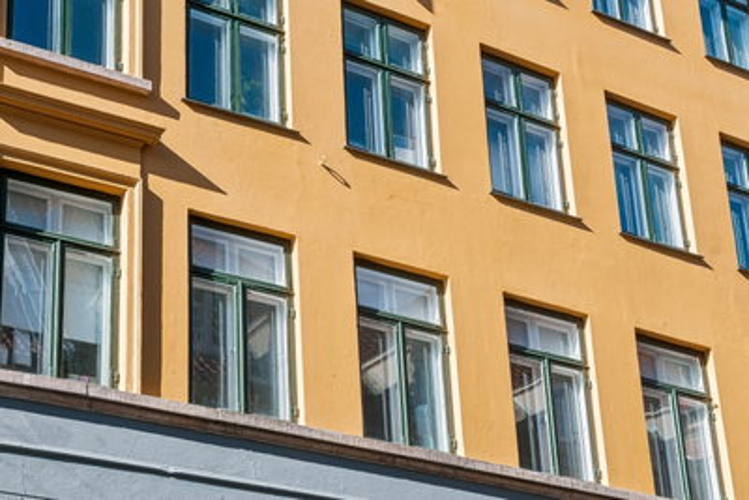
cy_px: 250
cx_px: 374
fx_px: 1093
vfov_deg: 25.8
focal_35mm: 52
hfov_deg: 37.8
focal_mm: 35
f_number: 10
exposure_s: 1/250
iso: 200
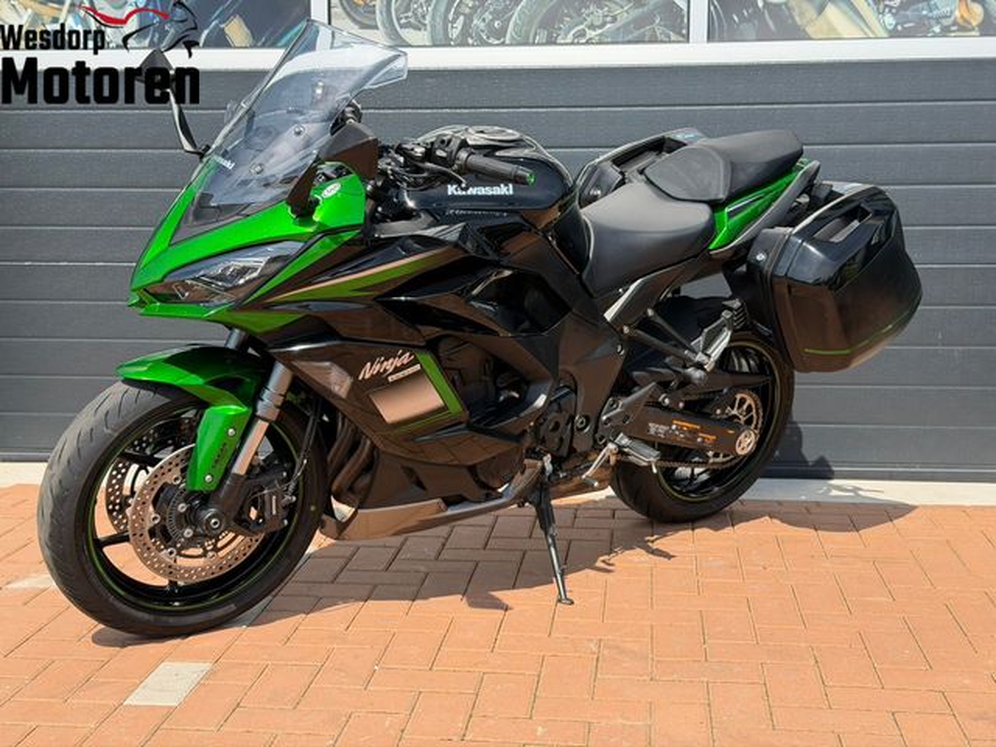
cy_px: 374
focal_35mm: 48
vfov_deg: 30.3
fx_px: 1381
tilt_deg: -6.9
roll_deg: +0.5
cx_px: 498
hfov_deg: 39.7
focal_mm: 6.76
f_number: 1.78
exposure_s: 1/2577
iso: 80
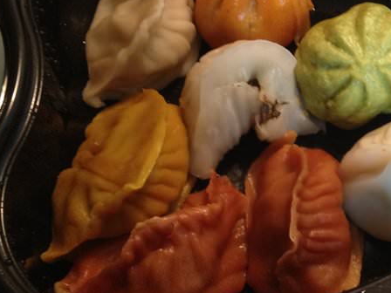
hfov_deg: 23.6
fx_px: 904
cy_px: 88
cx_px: 367
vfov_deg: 18.4
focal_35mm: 80
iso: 160
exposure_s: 1/20
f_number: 2.4
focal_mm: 4.28
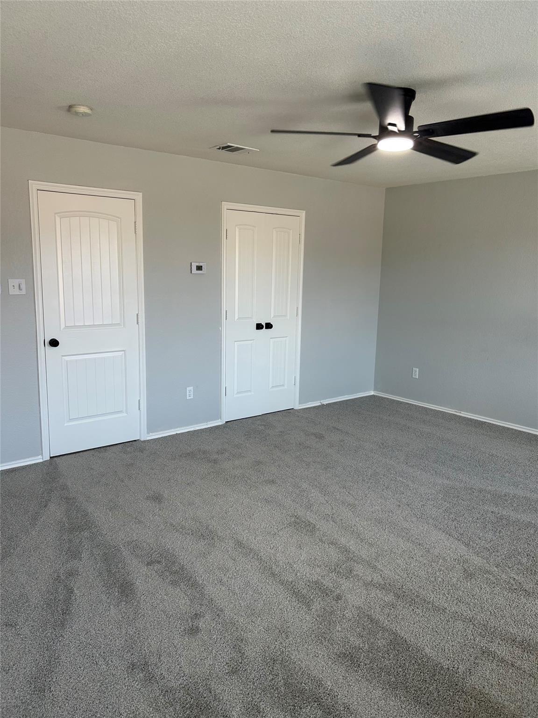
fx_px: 539
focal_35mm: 26
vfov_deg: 67.3
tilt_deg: -9.2
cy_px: 359
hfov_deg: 53.1
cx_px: 269
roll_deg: -1.5
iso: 64
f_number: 1.5
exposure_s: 1/121
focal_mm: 5.7
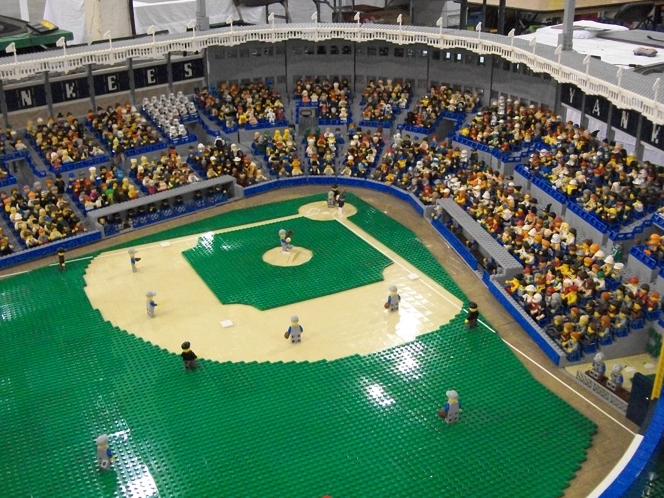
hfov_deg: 47.9
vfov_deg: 36.8
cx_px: 336
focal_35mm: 39
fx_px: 748
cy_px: 259
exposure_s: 1/60
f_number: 2.7
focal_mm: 6
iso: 595
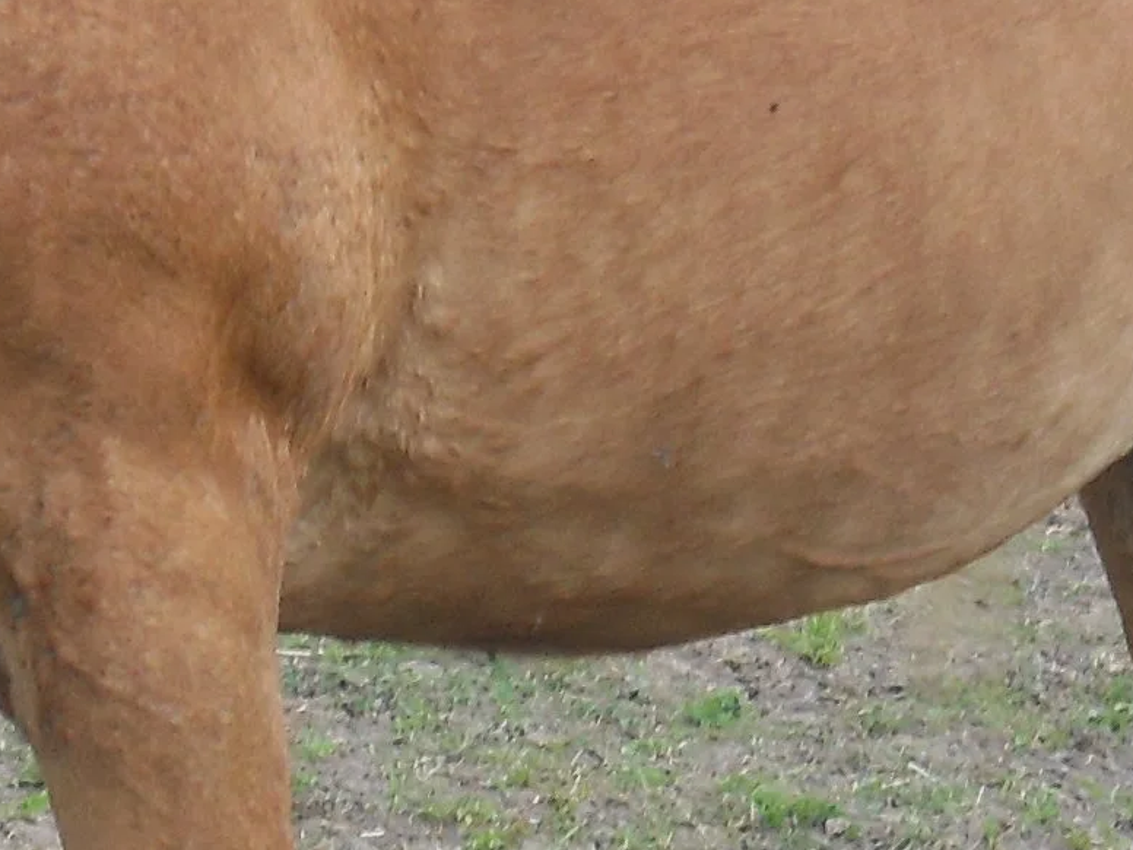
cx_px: 711
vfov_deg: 4.7
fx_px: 10310
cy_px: 231
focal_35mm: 315
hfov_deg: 6.3
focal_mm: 12.2
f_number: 4.3
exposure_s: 1/250
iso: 80
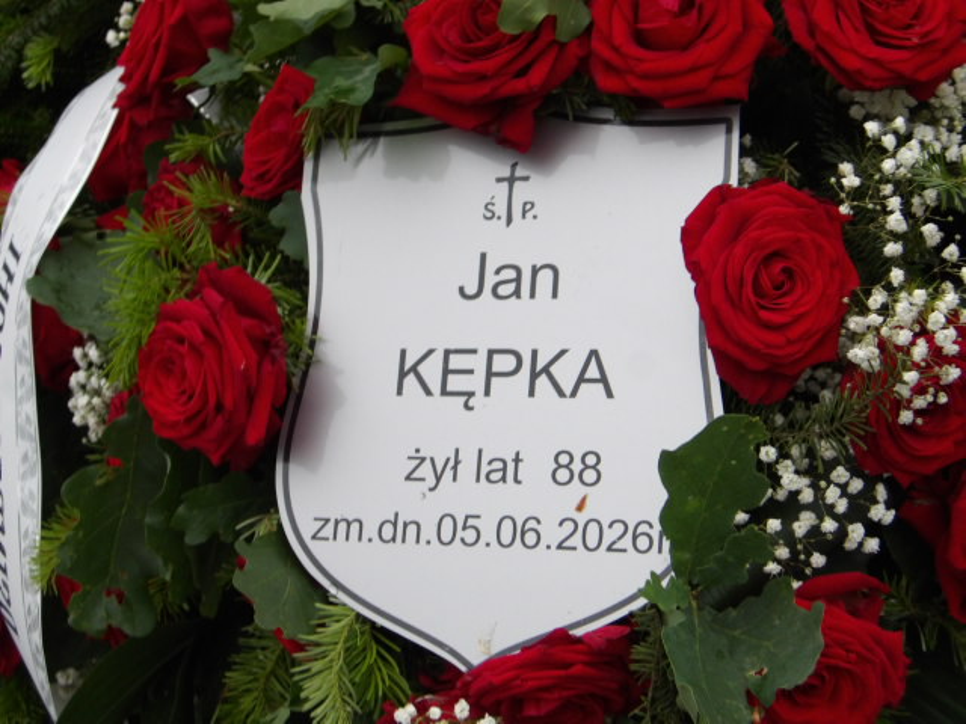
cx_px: 483
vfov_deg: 21.0
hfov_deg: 27.8
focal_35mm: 70
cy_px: 362
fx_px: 1953
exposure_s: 1/60
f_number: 17.2
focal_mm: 12.5
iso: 427
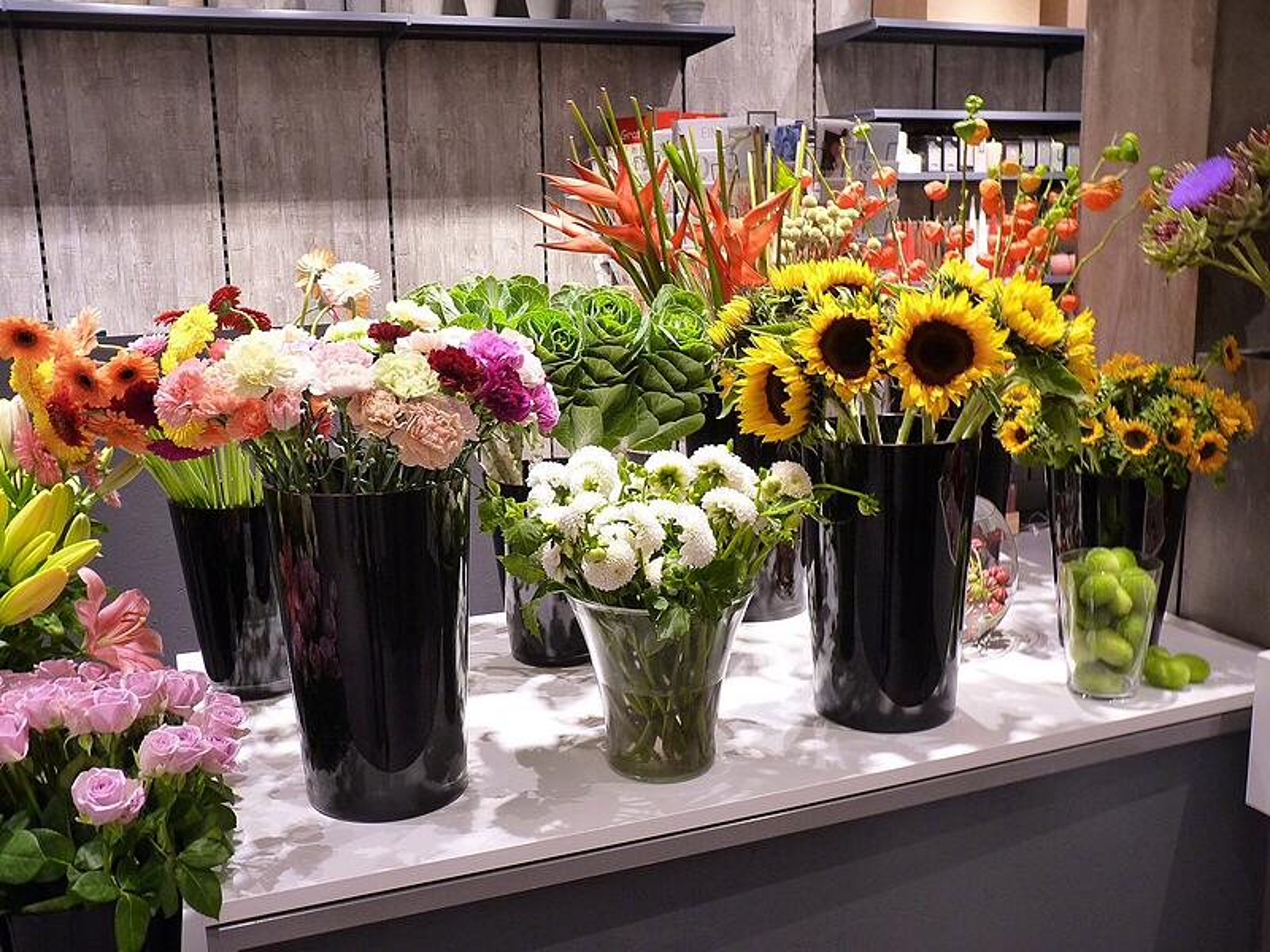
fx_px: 1247
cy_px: 476
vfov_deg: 41.8
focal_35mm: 34
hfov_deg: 54.0
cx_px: 635
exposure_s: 1/30
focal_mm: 6
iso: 250
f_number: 3
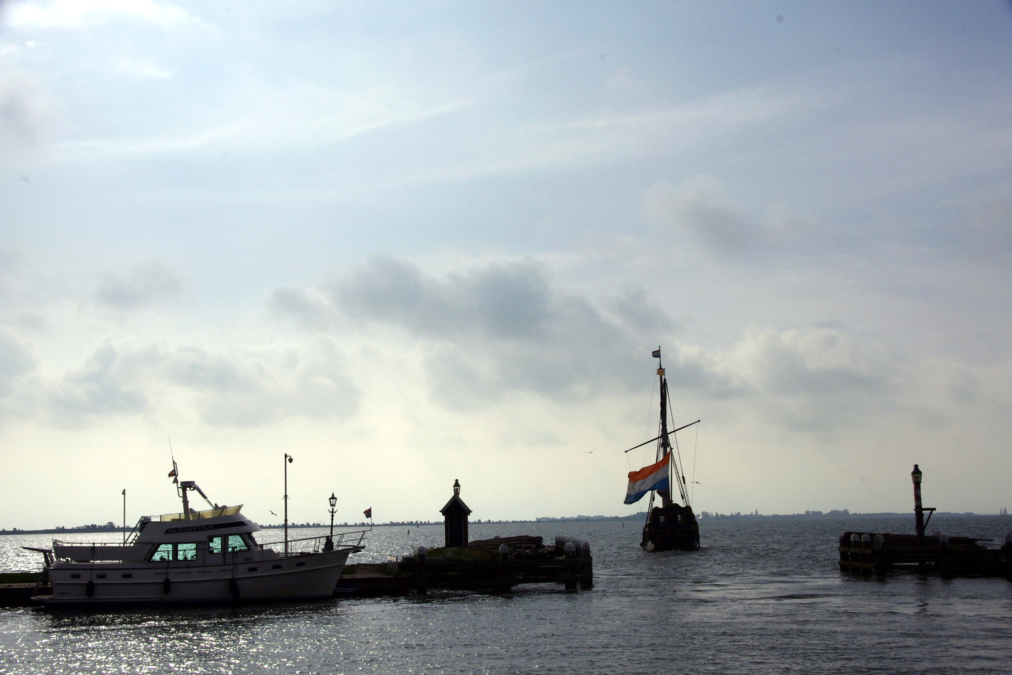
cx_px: 506
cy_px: 338
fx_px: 1378
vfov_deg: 27.5
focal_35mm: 49
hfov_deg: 40.3
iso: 400
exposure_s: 1/1600
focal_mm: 32.5
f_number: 14
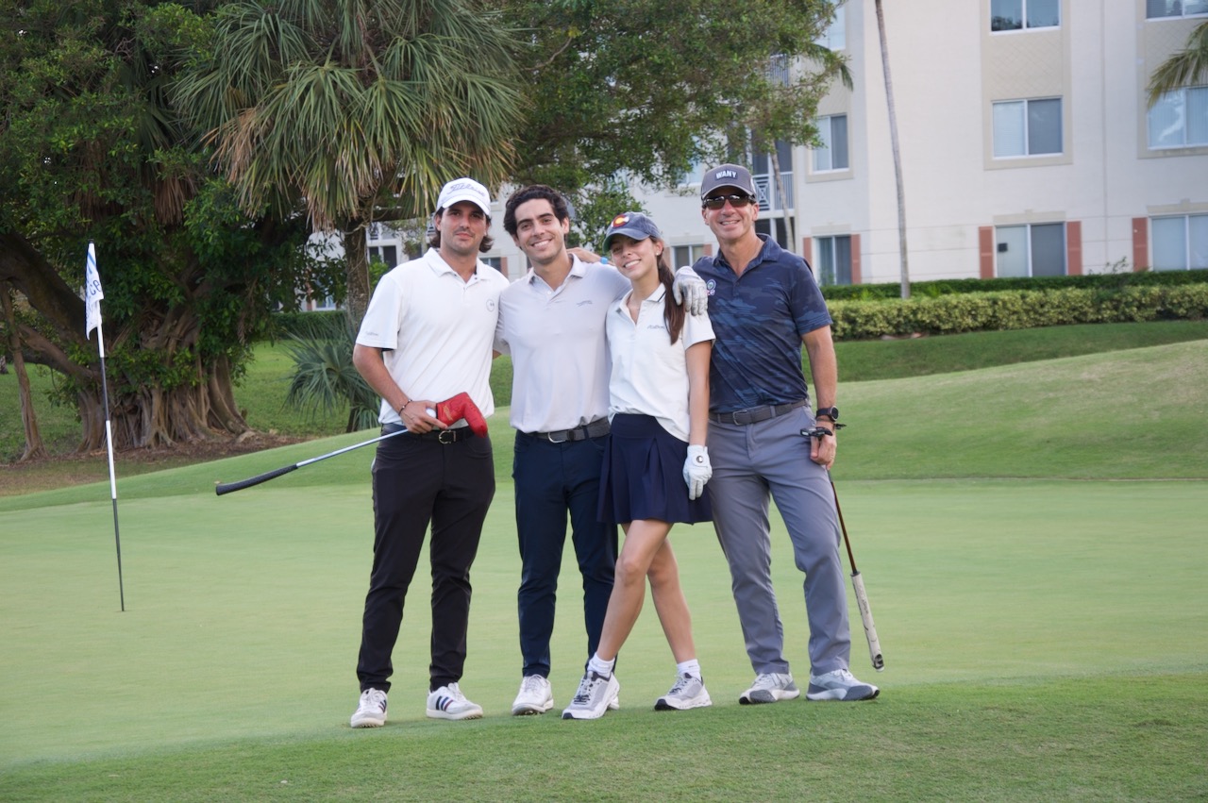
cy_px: 402
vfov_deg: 14.7
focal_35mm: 93
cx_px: 604
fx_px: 3118
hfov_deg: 21.9
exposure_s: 1/160
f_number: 6.3
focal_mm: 62
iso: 200
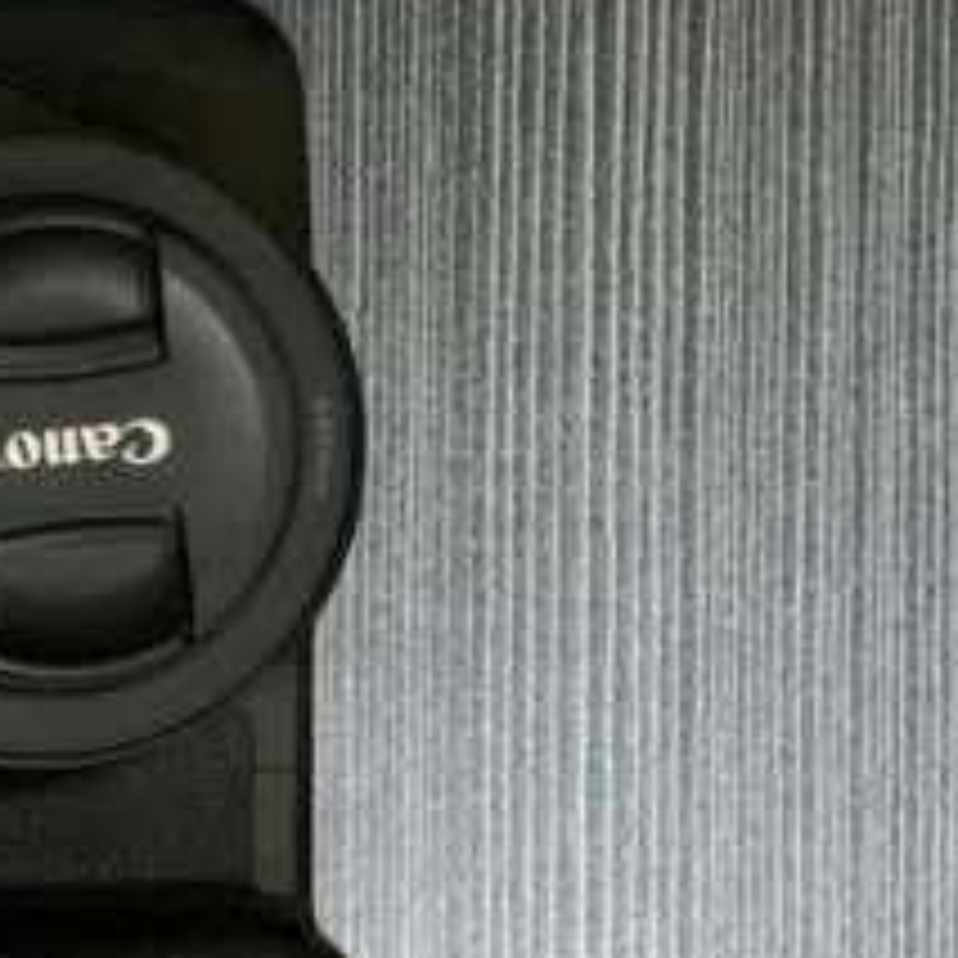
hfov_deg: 23.4
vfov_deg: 25.0
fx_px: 2160
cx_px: -99
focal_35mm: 69
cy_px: 450
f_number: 1.8
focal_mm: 4.25
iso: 640
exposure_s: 1/25
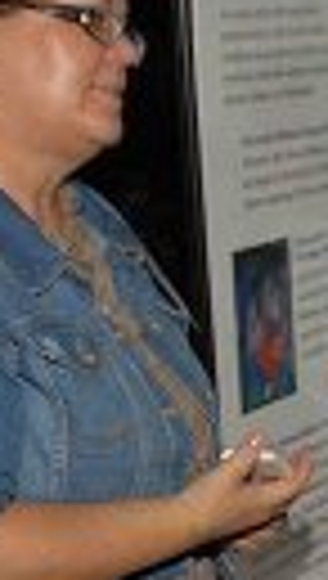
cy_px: 288
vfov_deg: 17.6
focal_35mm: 122
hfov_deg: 9.9
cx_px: 364
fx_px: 1872
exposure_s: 1/250
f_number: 5.6
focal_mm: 25
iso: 100
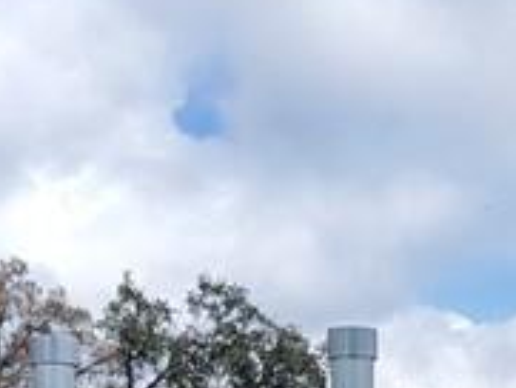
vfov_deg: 10.2
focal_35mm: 136
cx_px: 530
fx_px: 2029
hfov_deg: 14.2
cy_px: 739
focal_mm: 6.48
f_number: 1.8
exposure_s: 1/4000
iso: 250
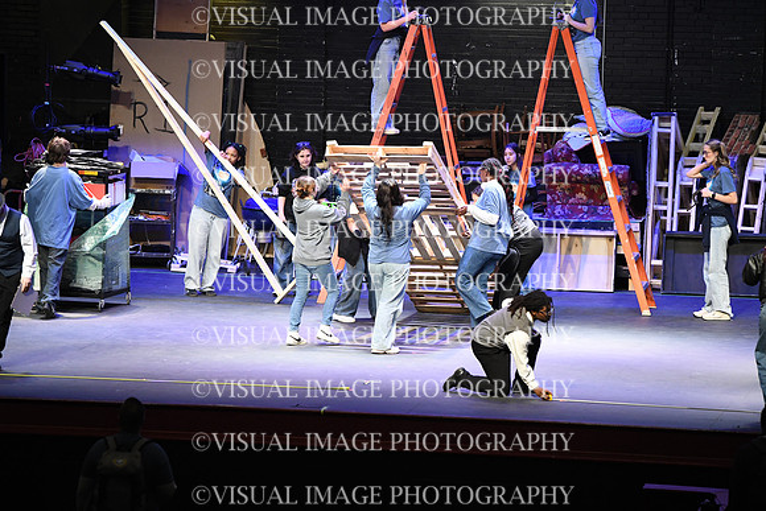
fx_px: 4256
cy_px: 256
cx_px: 383
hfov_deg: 10.3
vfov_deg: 6.9
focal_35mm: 200
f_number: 4
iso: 5000
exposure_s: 1/500
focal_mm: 200
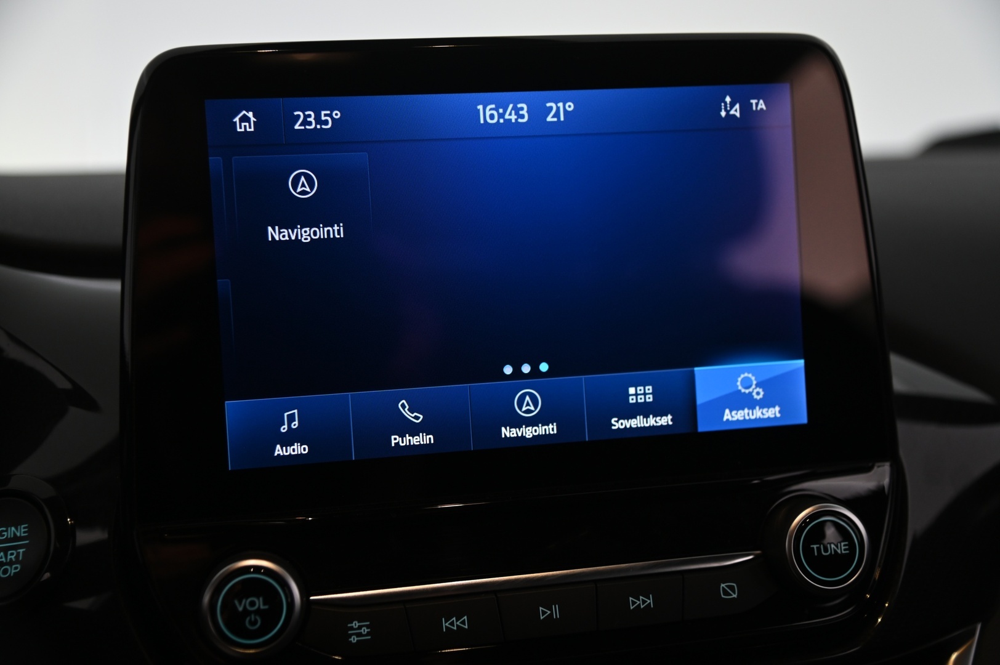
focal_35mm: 50
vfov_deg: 26.9
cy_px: 332
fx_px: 1388
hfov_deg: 39.6
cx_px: 500
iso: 1000
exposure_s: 1/50
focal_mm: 50
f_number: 4
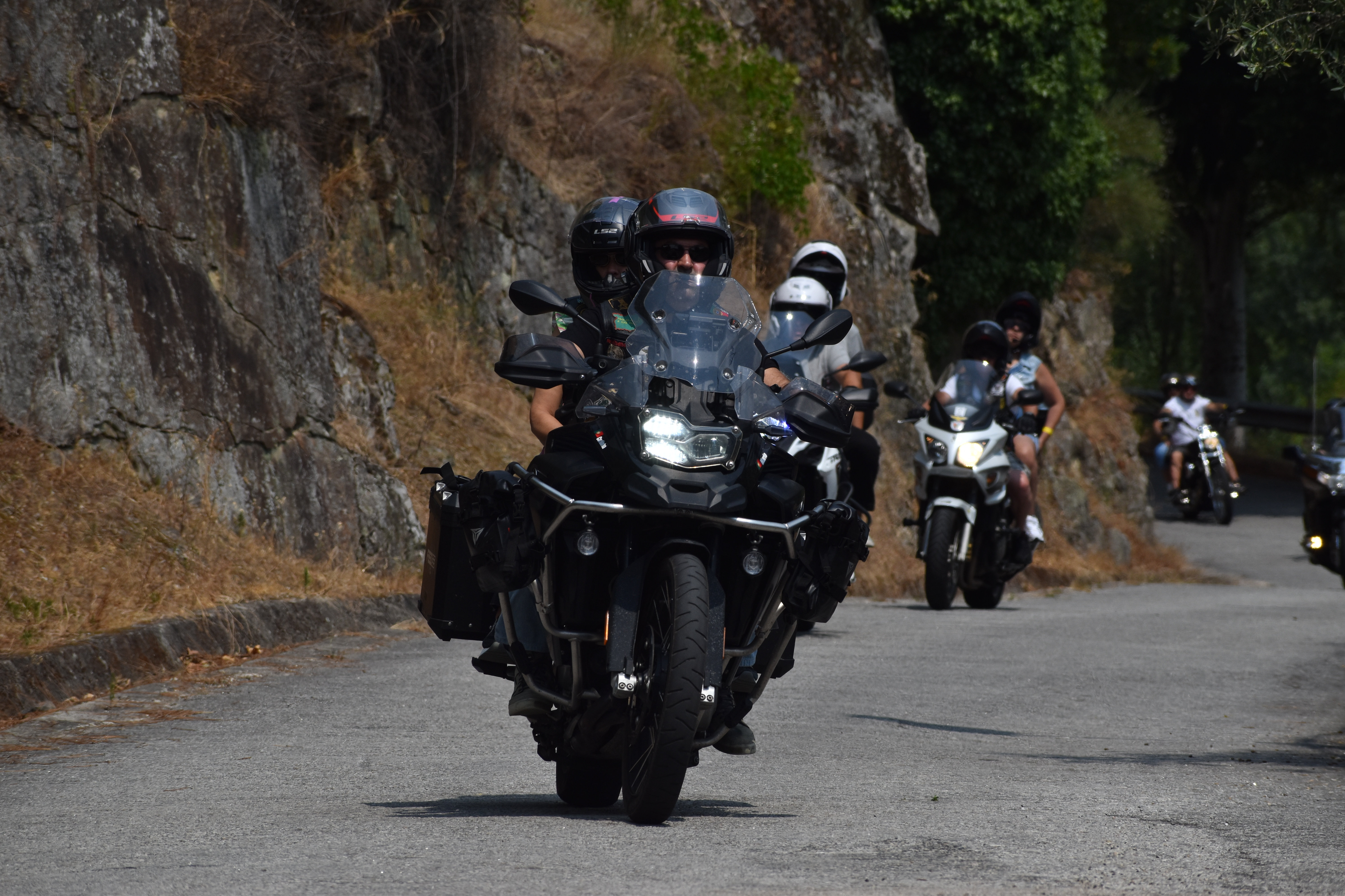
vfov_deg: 5.4
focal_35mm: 255
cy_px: 448
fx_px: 9526
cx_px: 672
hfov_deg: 8.1
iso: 200
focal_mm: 170
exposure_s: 1/2000
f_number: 9
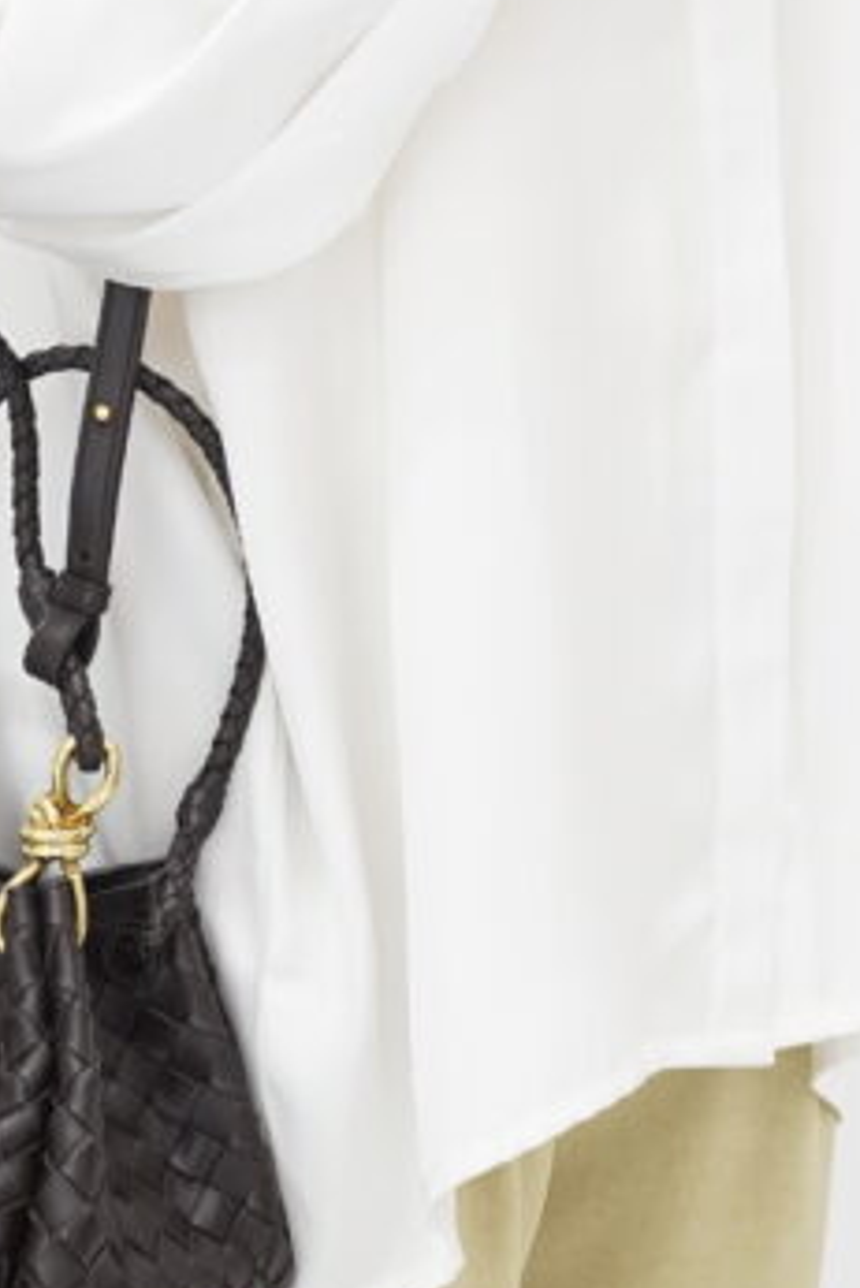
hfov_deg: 9.3
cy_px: 536
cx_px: 274
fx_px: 5298
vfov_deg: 13.9
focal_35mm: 148
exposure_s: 1/8
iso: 640
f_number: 6.3
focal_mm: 50
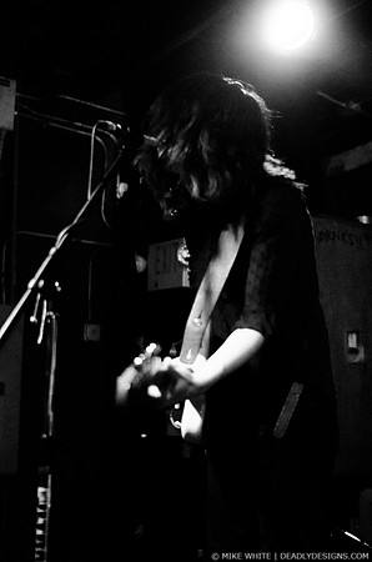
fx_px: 701
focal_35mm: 45
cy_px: 281
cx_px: 186
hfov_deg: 29.7
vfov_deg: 43.7
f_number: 1.8
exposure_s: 1/80
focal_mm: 30
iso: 1600
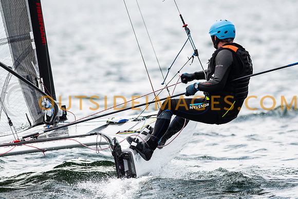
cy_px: 100
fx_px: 3726
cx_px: 149
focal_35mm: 450
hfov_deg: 4.6
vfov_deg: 3.1
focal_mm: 300
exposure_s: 1/4000
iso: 400
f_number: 5
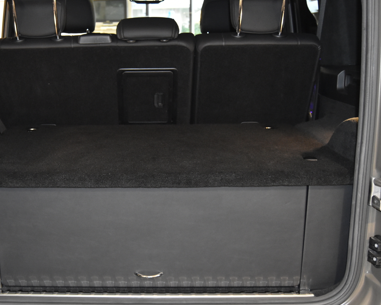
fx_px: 485
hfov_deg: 42.4
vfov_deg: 34.9
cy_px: 160
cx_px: 132
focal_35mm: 43
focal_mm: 18
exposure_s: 1/60
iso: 2200
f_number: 3.5
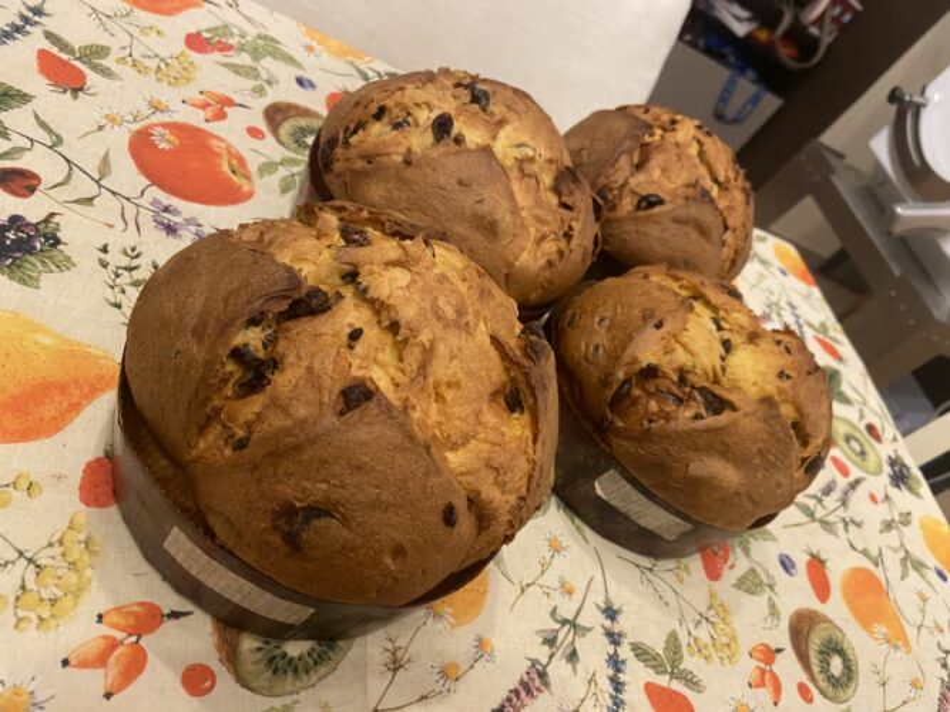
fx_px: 713
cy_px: 356
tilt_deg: -41.5
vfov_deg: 53.0
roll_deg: -41.4
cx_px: 475
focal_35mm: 26
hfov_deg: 67.3
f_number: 1.8
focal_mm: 4.25
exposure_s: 1/50
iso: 250
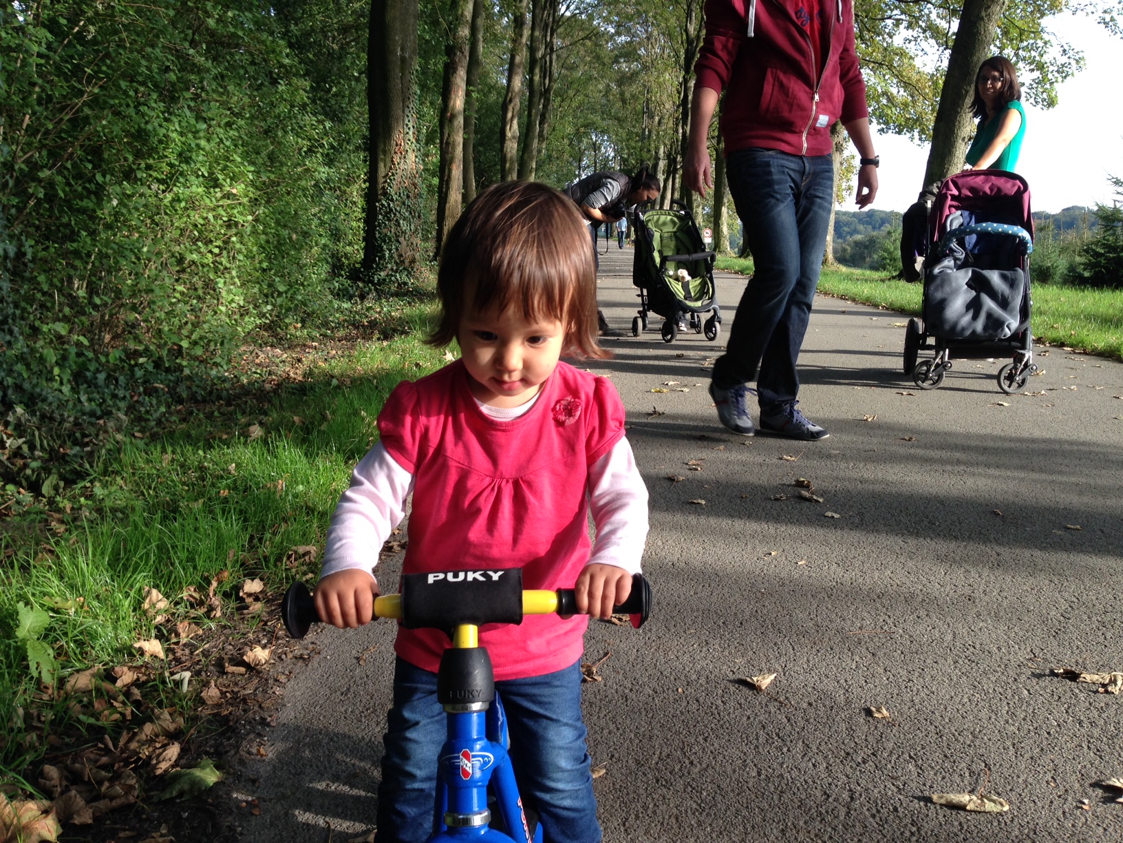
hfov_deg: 55.4
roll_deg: +0.5
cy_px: 422
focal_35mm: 33
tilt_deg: -9.7
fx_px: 1071
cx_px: 562
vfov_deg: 42.9
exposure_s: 1/205
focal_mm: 4.12
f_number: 2.4
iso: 50
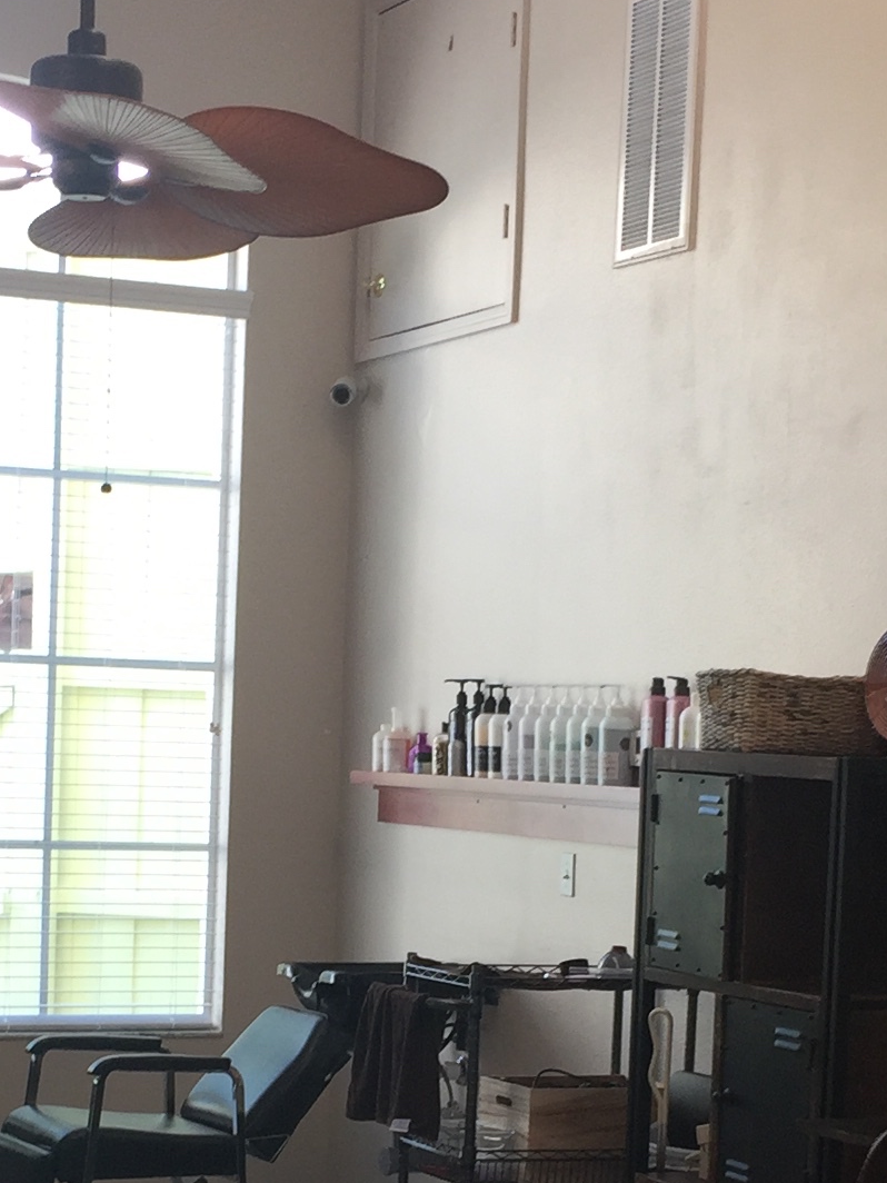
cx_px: 320
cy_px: 1037
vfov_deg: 21.6
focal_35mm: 89
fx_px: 3041
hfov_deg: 16.6
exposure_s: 1/60
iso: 32
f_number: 2.2
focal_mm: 4.15
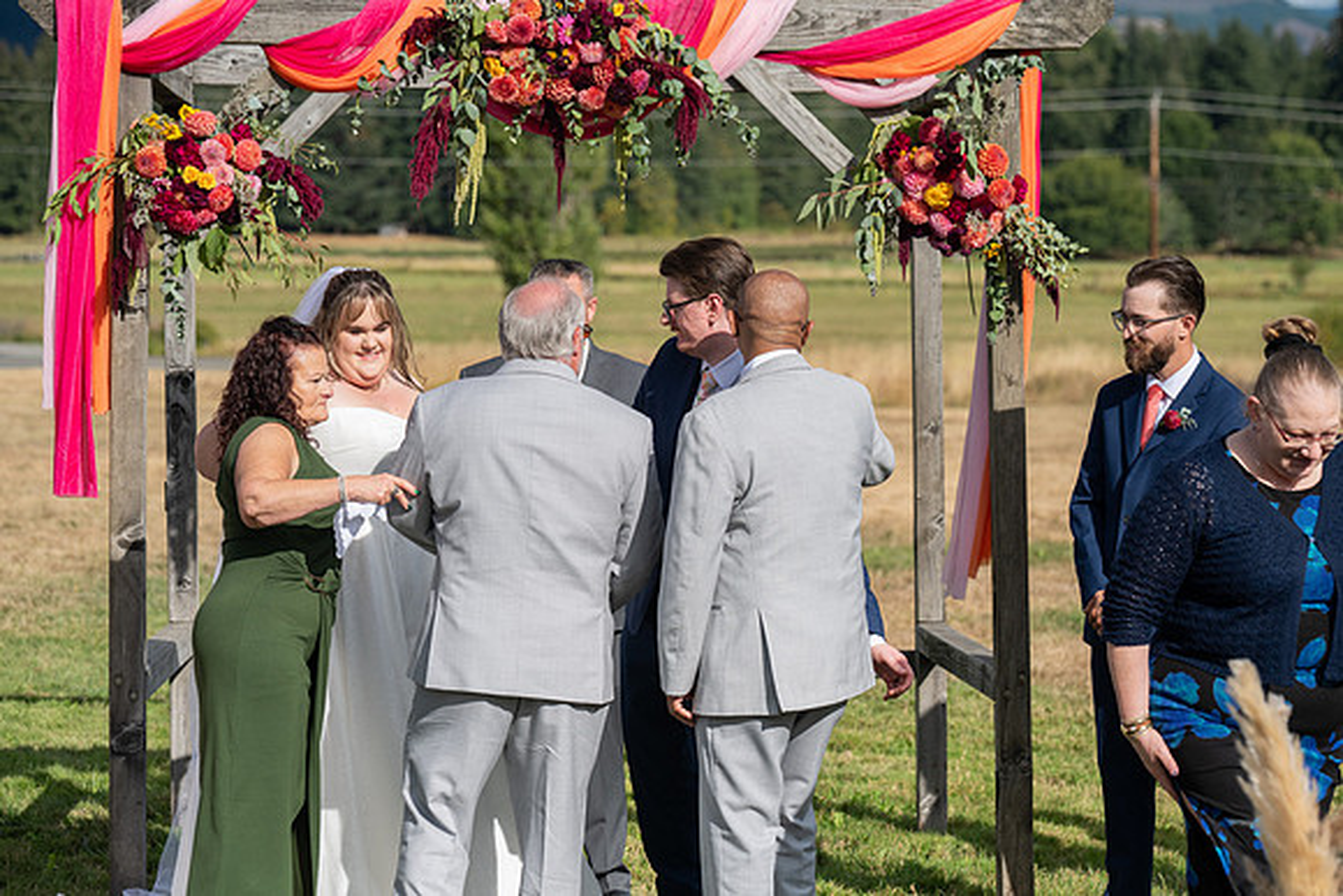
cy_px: 448
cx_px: 672
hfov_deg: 20.6
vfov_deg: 13.8
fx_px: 3694
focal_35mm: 99
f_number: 4.5
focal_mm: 99
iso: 400
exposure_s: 1/5000
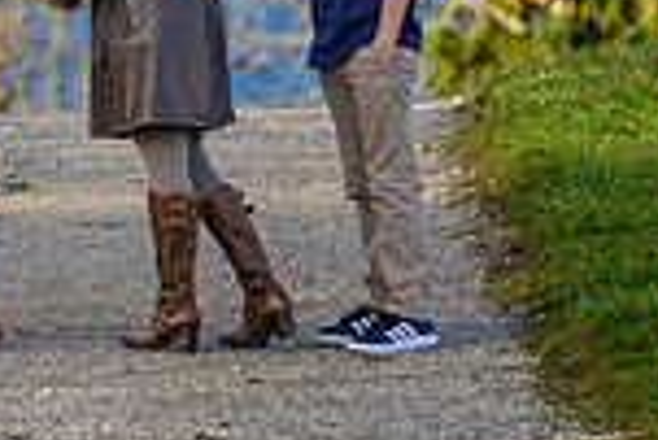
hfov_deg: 3.6
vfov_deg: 2.4
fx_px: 10520
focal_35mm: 575
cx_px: -39
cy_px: -200
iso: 100
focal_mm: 150
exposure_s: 1/800
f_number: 3.2
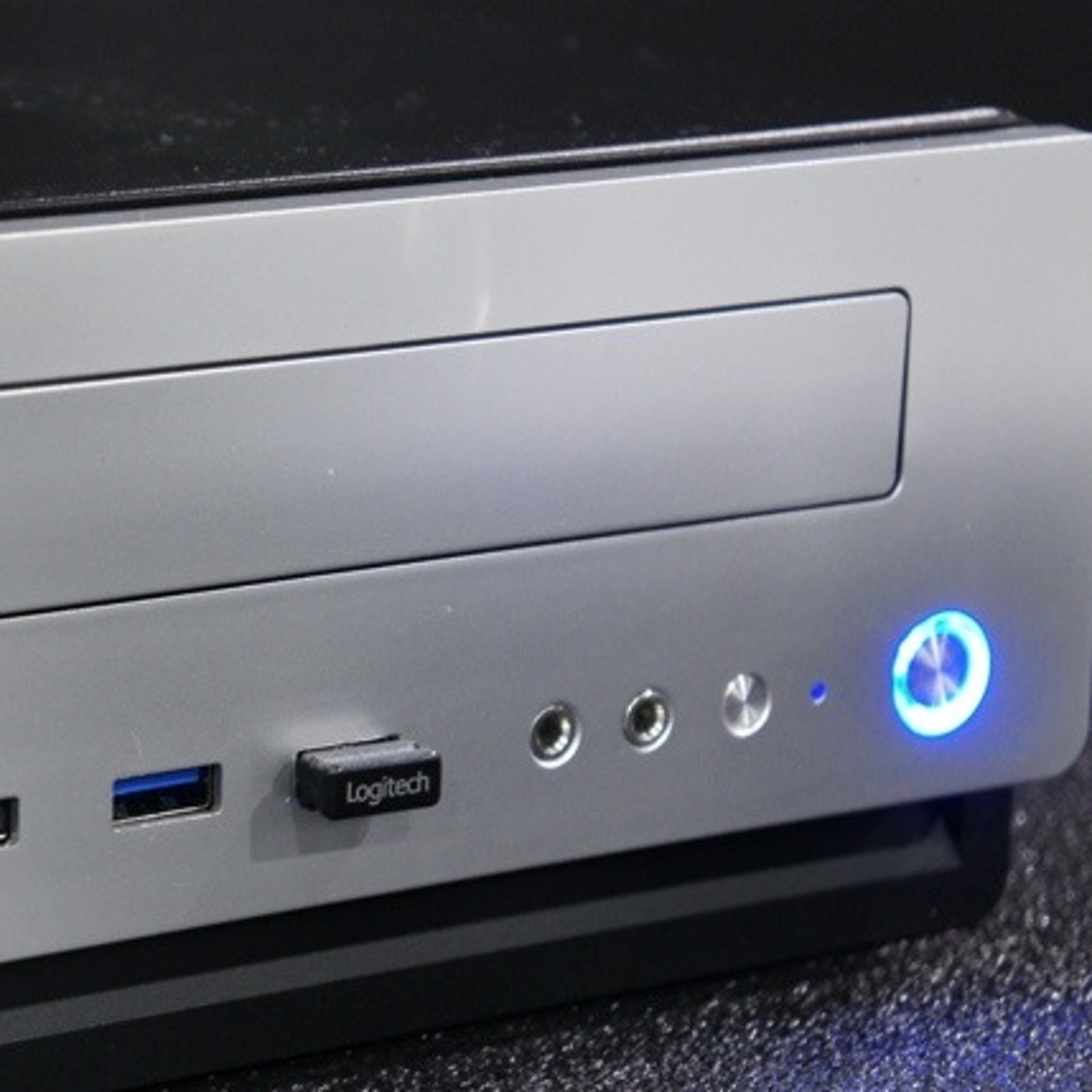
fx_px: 4668
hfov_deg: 13.3
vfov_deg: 13.3
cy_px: 550
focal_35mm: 131
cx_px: 153
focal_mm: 55
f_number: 5.6
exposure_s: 1/60
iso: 1600
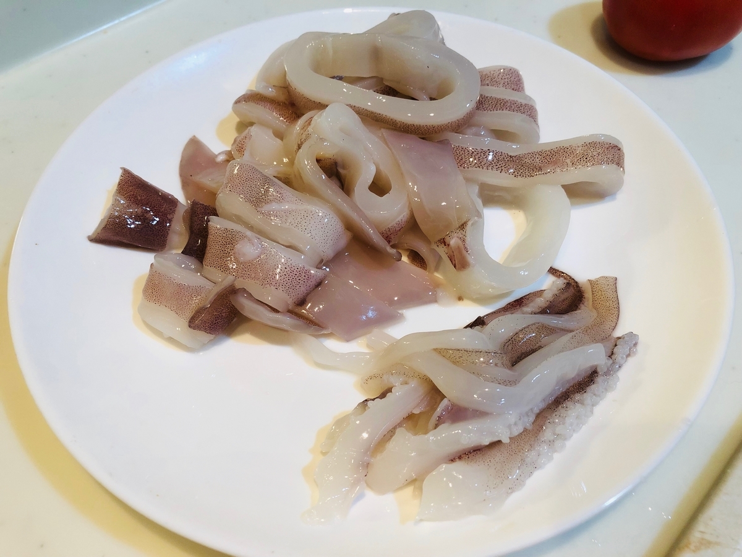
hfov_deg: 63.4
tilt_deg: -52.7
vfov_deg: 49.7
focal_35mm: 28
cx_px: 371
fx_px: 600
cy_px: 278
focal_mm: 3.99
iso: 40
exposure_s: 1/33
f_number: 1.8
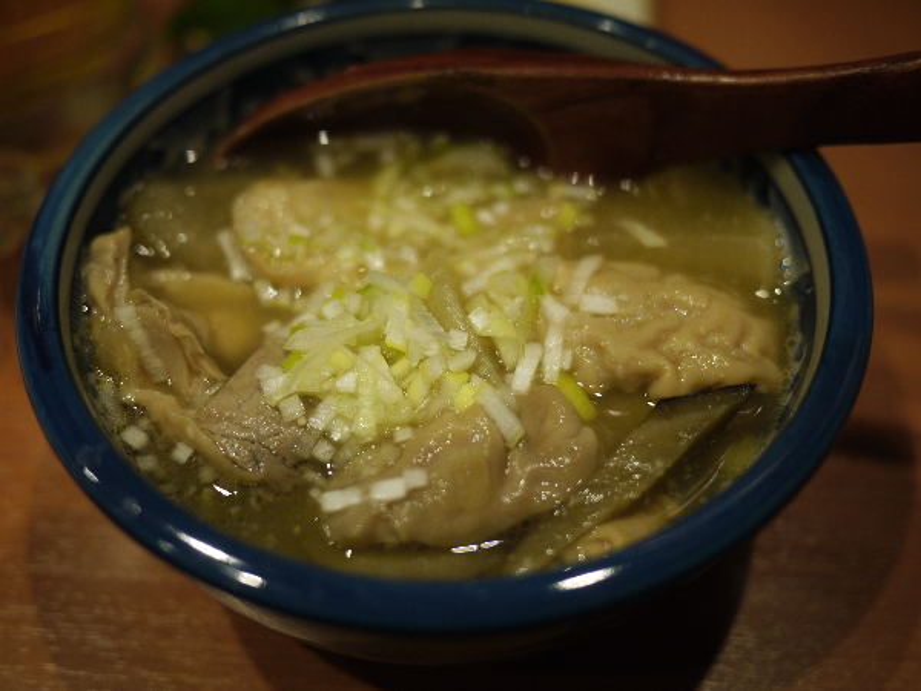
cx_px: 460
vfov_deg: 36.0
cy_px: 346
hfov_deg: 46.8
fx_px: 1064
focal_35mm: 40
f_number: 1.7
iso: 200
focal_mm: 20
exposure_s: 1/30
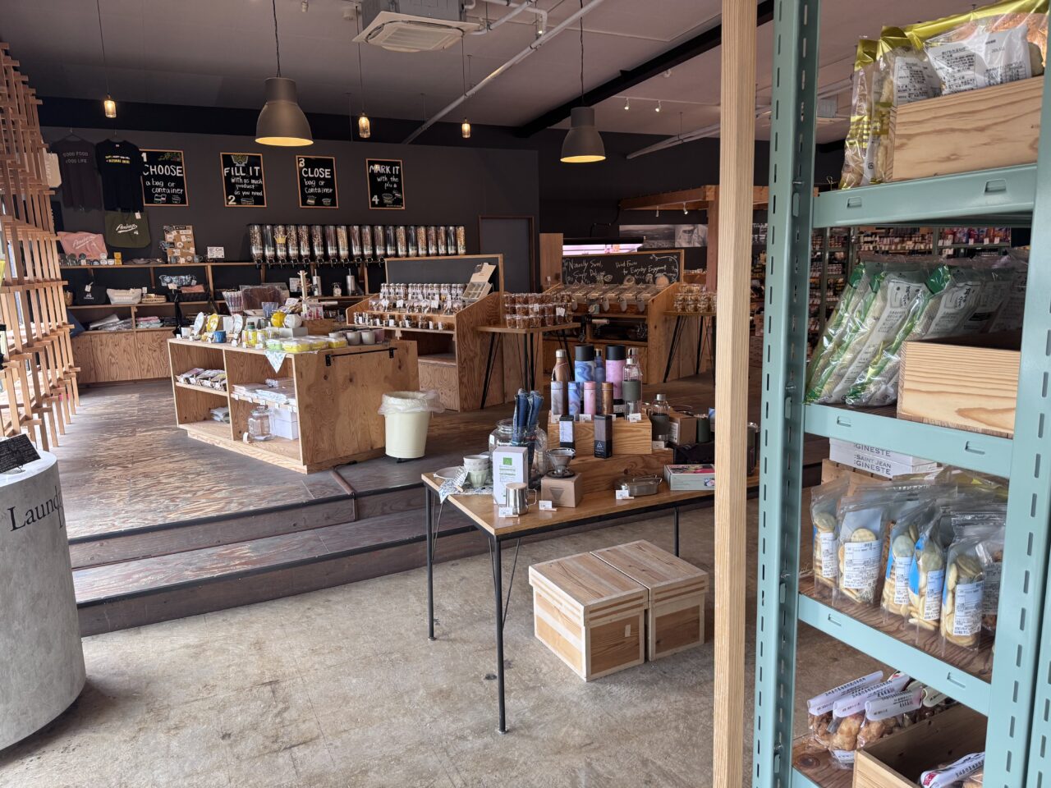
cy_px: 394
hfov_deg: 71.6
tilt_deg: -11.2
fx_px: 729
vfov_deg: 56.8
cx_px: 526
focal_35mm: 24
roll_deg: +1.6
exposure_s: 1/100
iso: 125
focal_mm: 6.76
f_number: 1.78
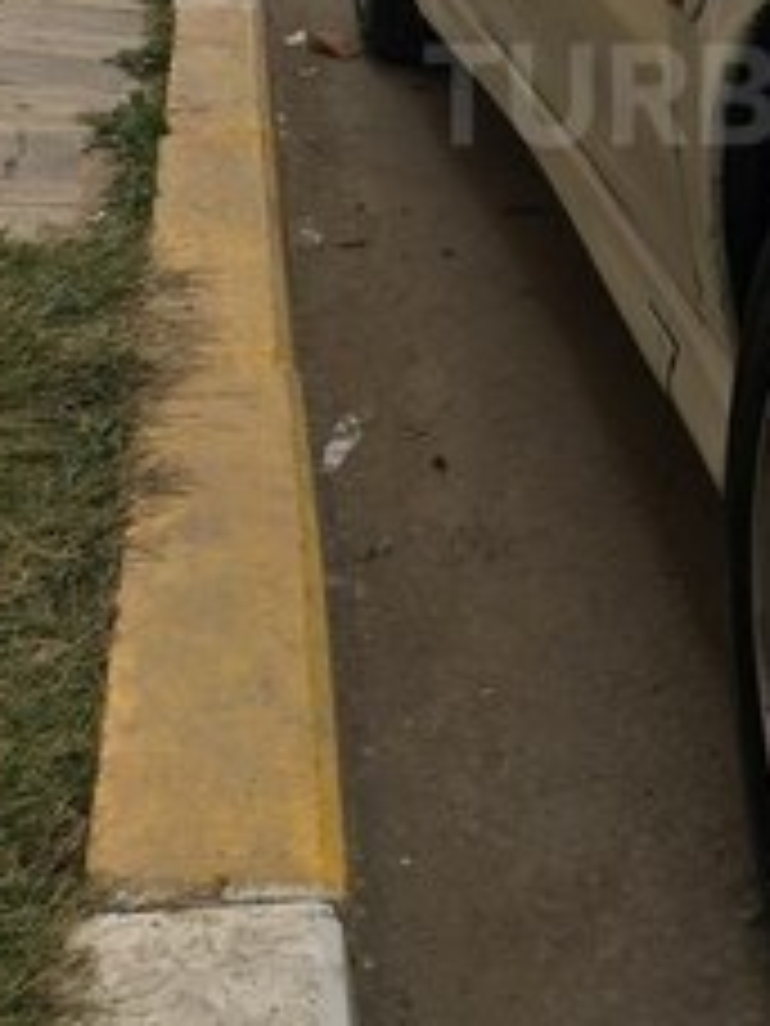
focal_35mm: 63
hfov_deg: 22.4
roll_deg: -0.1
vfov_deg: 29.4
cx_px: 770
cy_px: 94
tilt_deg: -17.2
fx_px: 1869
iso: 25
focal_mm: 4.15
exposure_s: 1/103
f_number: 2.2
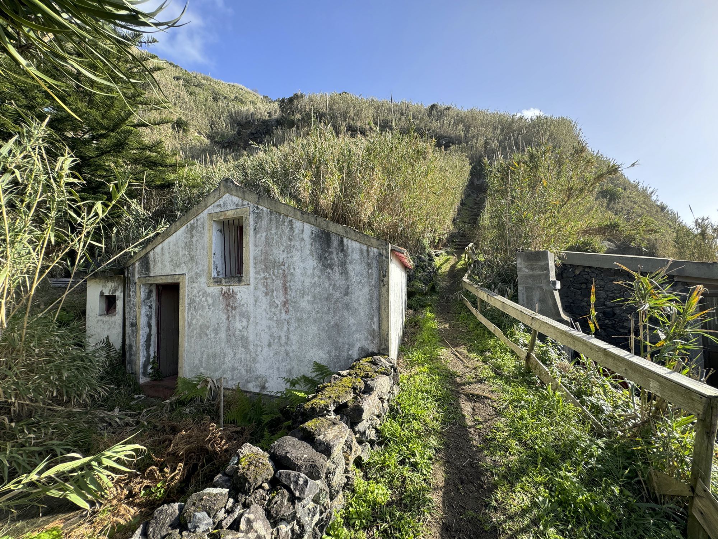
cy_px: 270
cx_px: 359
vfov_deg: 85.7
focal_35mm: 14
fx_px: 290
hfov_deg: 102.1
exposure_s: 1/515
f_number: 2.2
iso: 40
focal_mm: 2.22
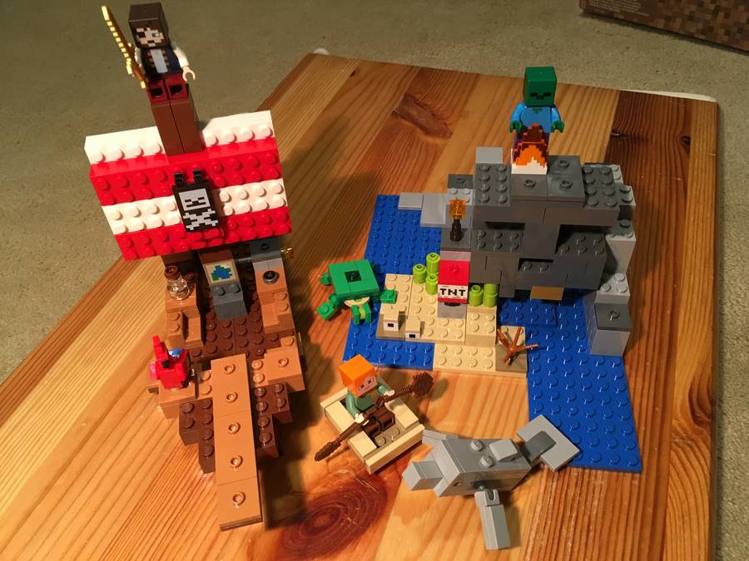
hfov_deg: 61.7
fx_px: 627
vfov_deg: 48.2
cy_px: 280
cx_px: 374
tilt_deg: -46.0
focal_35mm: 29
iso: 125
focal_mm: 4.15
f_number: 2.2
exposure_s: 1/33
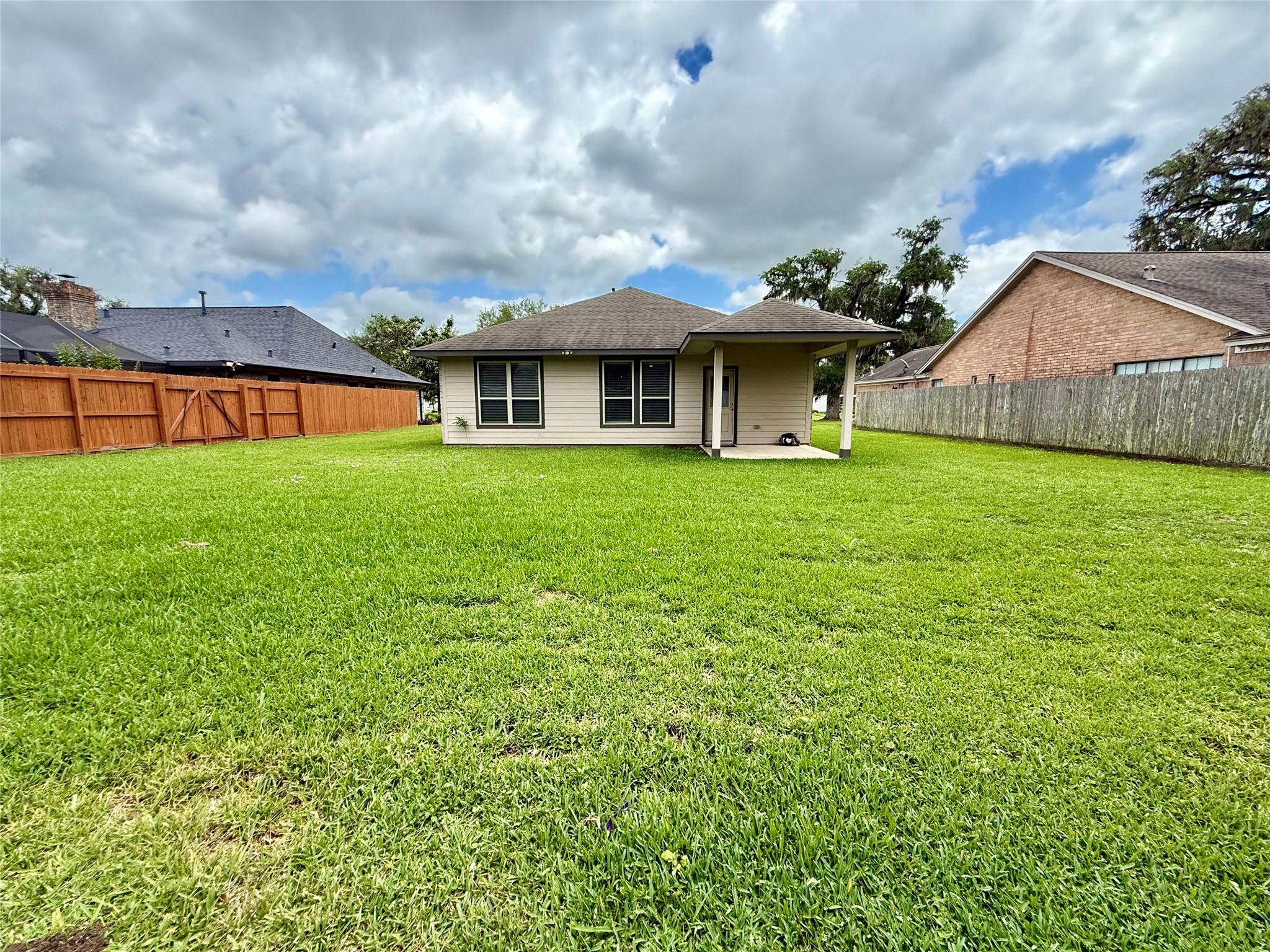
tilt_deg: -7.4
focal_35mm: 14
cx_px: 635
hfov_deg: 102.1
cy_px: 476
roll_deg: +0.1
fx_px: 514
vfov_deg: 85.7
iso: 64
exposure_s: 1/876
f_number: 2.2
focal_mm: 2.22
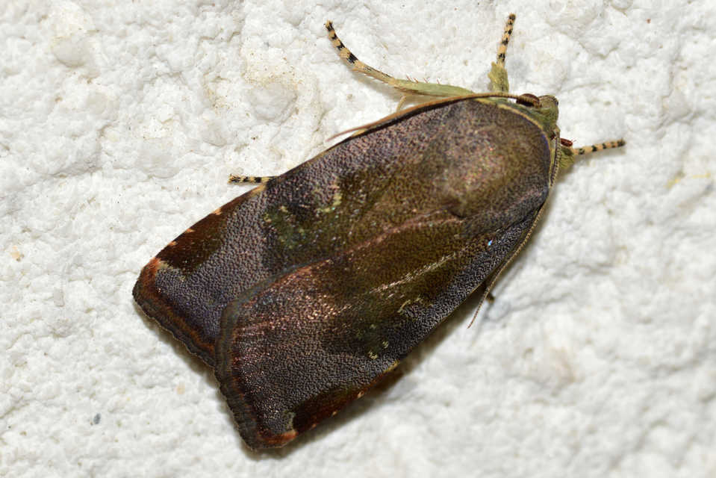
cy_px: 239
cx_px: 358
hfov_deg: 13.7
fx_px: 2984
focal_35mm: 150
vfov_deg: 9.2
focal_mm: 100
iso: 100
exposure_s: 1/200
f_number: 18
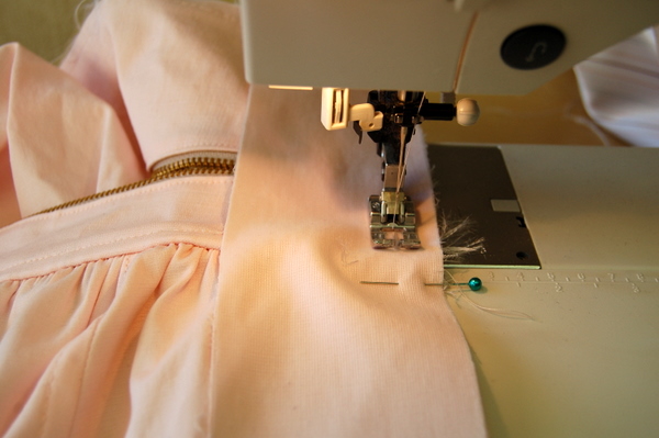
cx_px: 330
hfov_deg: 42.4
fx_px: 850
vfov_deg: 28.9
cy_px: 219
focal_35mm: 46
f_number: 5.6
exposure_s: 1/125
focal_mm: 31
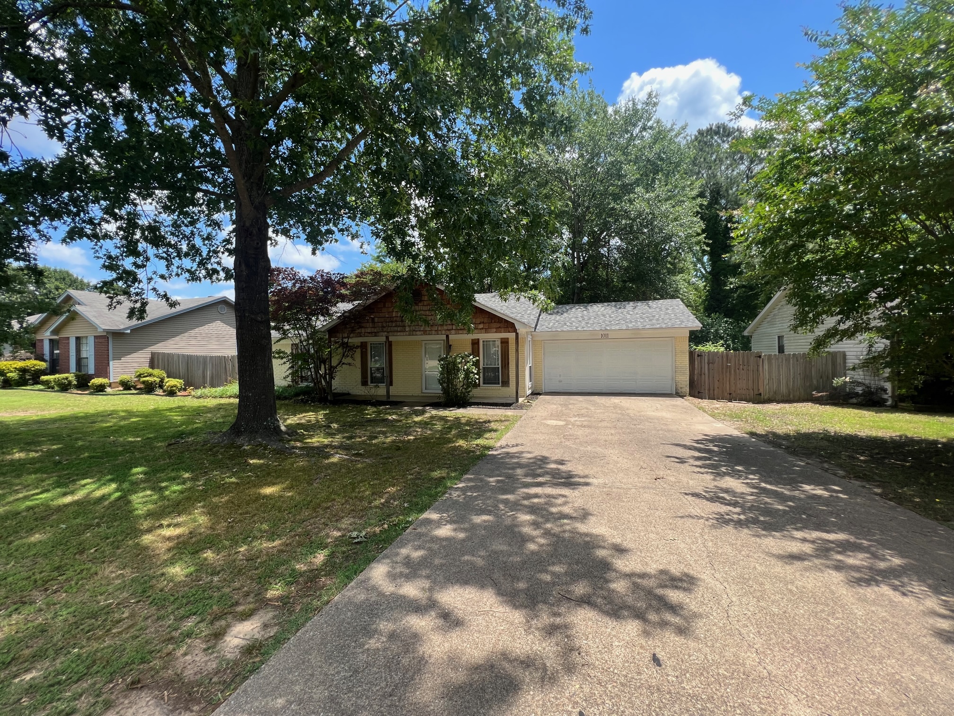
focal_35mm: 13
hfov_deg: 106.2
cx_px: 477
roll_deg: +1.5
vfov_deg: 89.9
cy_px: 358
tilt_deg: -1.0
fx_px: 358
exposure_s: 1/622
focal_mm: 1.57
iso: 32
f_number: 1.8
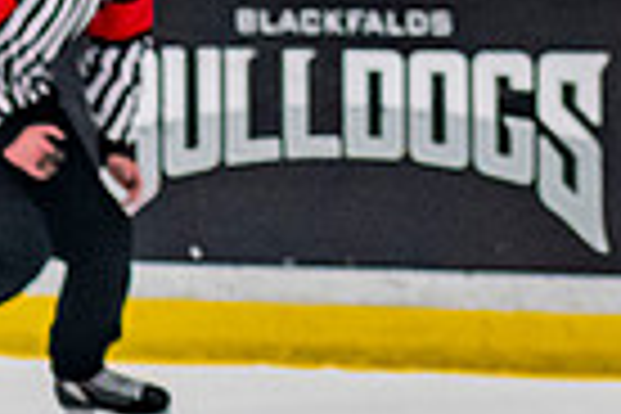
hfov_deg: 2.6
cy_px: 738
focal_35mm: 797
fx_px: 13747
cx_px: -475
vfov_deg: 1.7
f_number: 3.2
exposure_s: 1/640
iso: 2000
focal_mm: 92
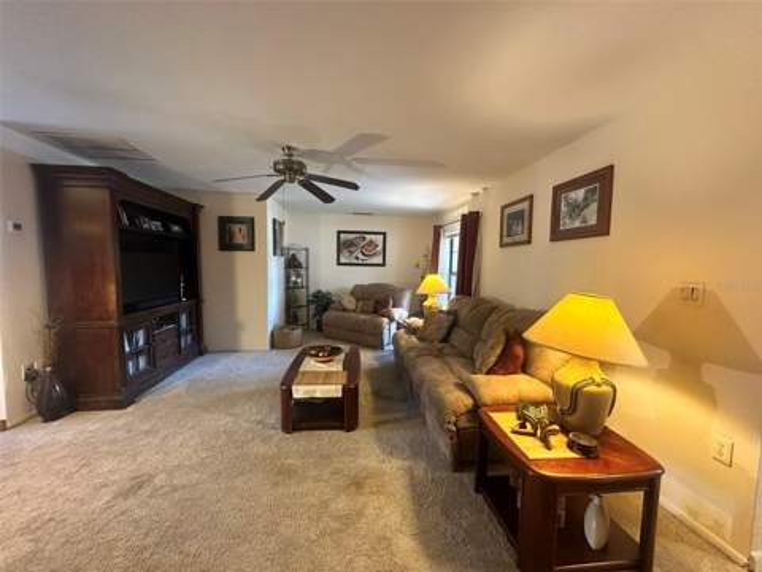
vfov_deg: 85.7
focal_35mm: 14
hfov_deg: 102.1
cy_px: 286
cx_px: 381
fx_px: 308
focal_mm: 2.22
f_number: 2.2
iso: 640
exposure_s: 1/60
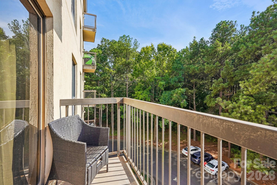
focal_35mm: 16
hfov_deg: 95.0
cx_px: 138
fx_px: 127
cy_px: 92
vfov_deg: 72.0
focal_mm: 16.5
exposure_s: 1/400
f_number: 8
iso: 400
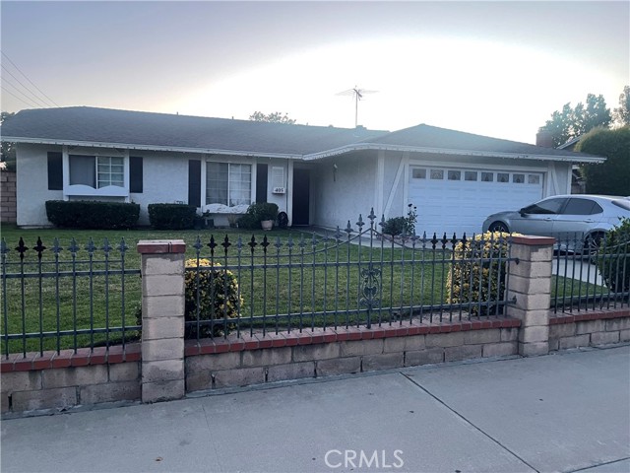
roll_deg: -1.3
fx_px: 455
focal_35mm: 25
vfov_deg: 54.9
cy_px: 236
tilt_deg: -5.8
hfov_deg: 69.4
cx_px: 315
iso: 250
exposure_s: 1/60
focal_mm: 5.1
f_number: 1.6
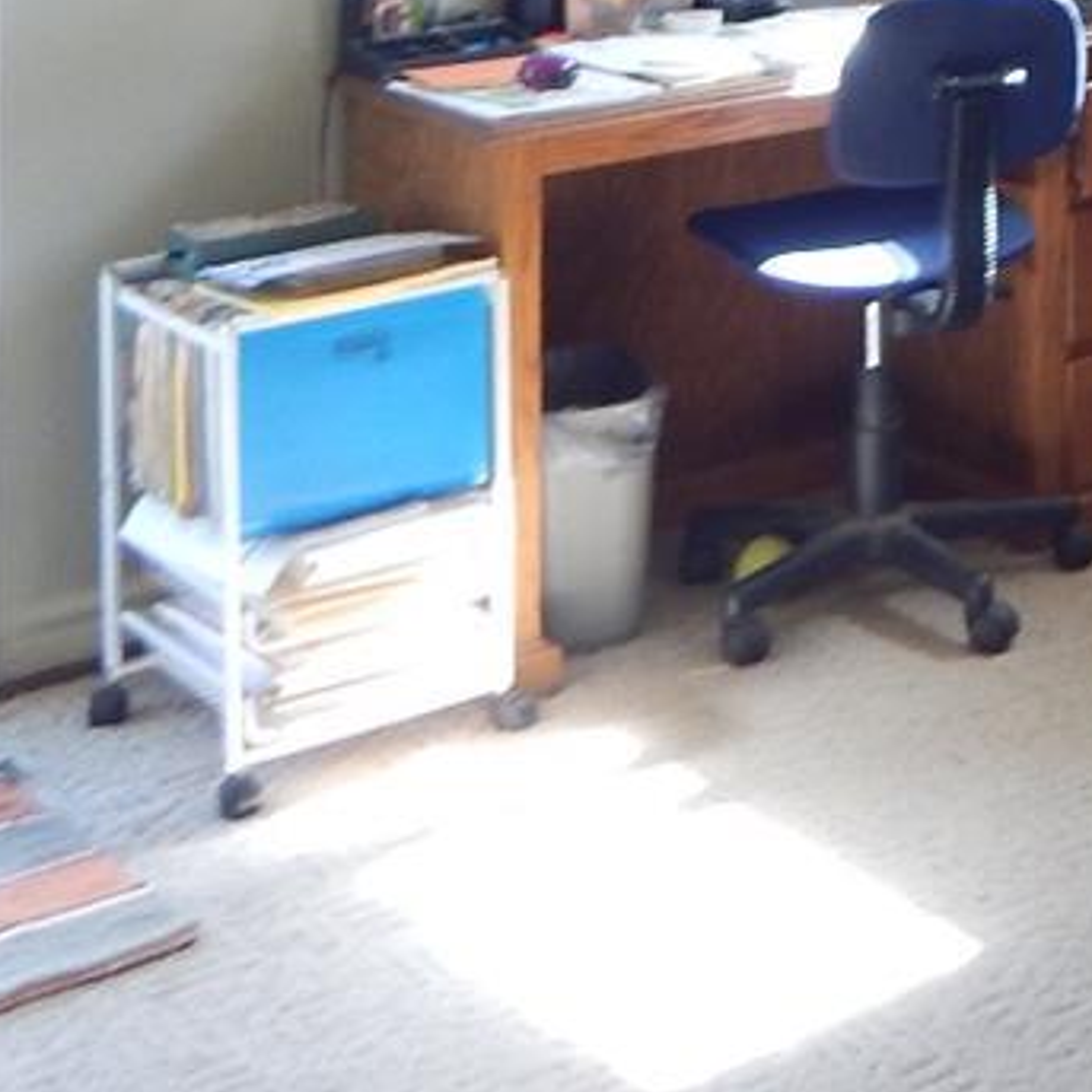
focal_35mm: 85
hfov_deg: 18.7
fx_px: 3034
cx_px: 1487
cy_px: -681
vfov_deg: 17.7
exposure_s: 1/30
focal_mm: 4
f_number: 3
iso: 140
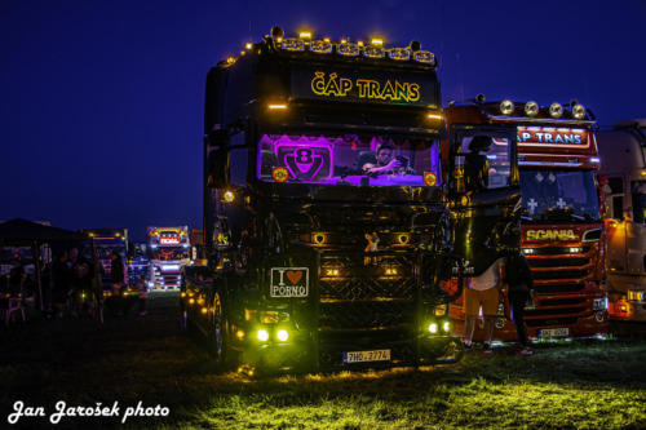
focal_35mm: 38
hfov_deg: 51.3
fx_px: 673
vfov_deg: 35.5
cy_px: 215
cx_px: 323
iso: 180
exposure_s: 1/3
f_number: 4
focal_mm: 25
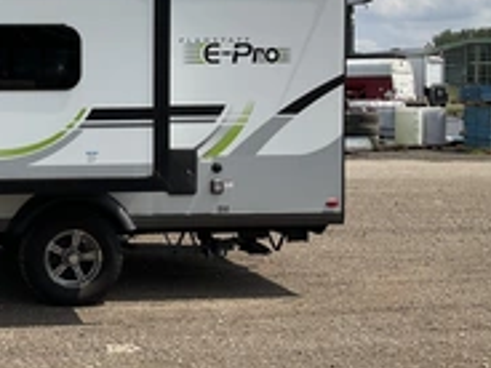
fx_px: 894
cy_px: 128
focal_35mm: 63
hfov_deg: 28.3
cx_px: -29
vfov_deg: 23.2
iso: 25
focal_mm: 3
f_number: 1.8
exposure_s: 1/2667
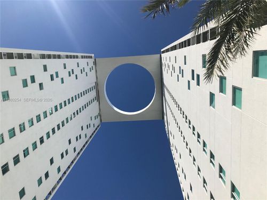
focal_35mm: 28
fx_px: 216
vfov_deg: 49.7
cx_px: 134
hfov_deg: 63.4
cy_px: 100
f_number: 1.8
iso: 20
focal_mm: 3.99
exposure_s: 1/4566
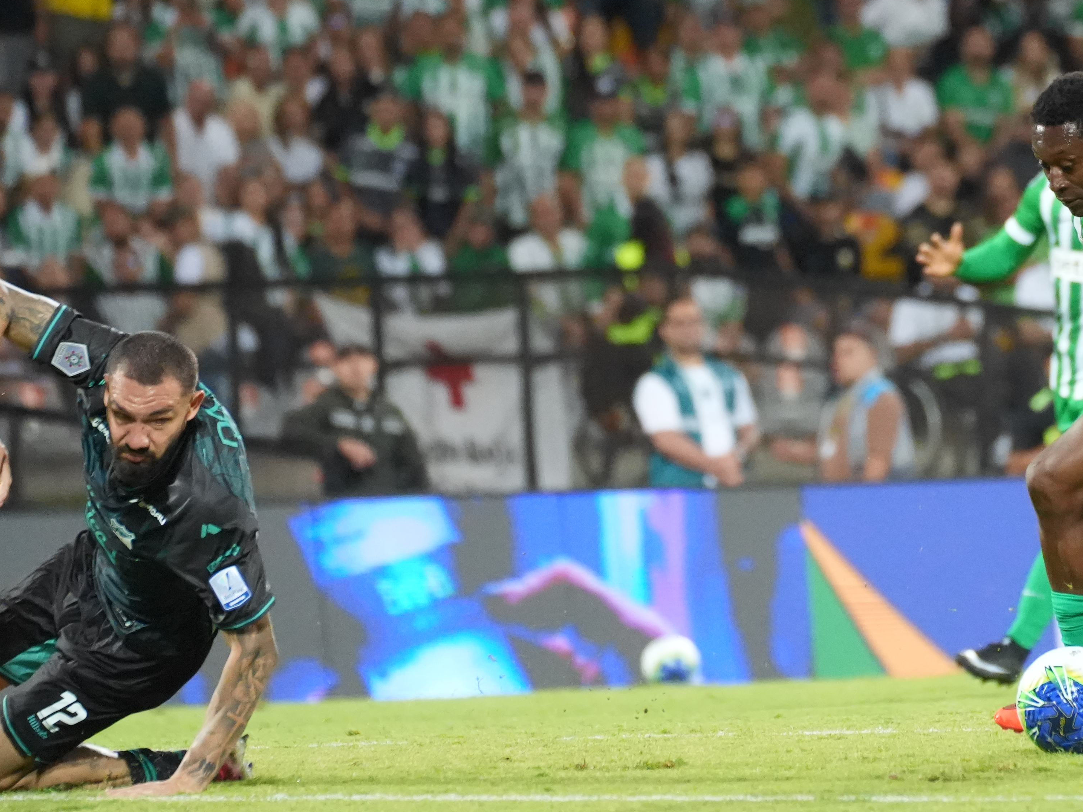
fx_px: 20868
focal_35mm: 667
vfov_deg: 2.2
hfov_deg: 3.0
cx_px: 883
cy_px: 364
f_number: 5.6
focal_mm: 297
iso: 10000
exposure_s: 1/1000
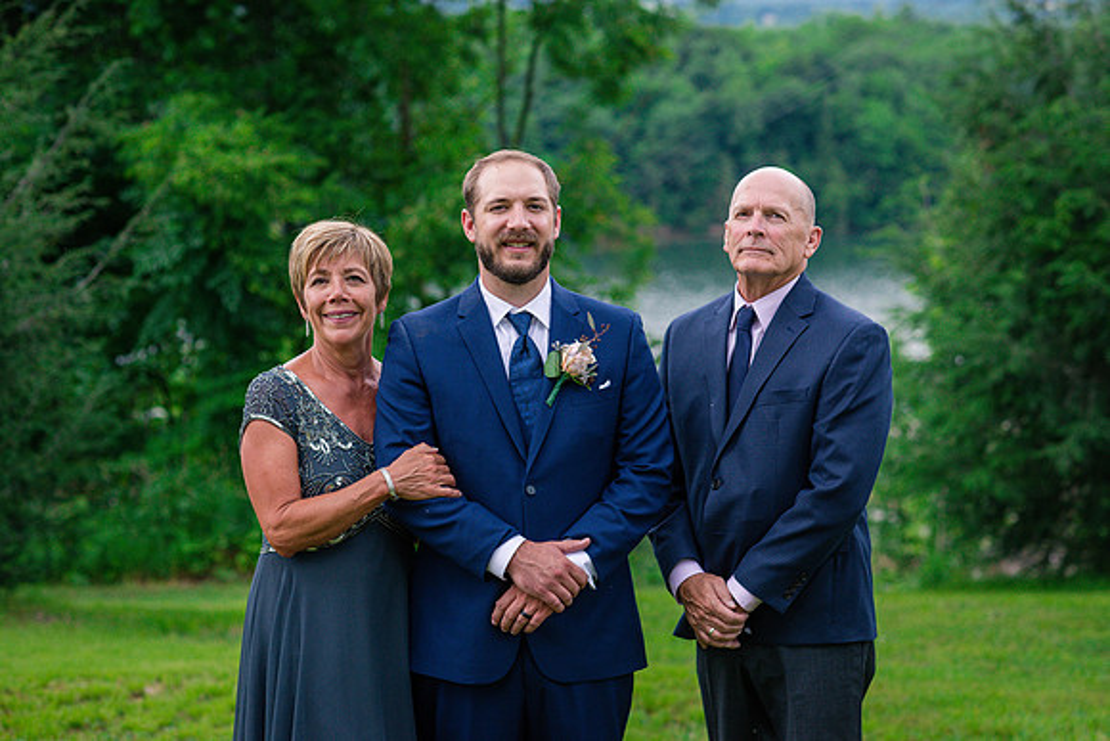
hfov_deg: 23.9
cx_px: 555
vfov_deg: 16.1
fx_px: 2621
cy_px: 370
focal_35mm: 85
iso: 500
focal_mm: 85
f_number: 3.5
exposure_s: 1/3200
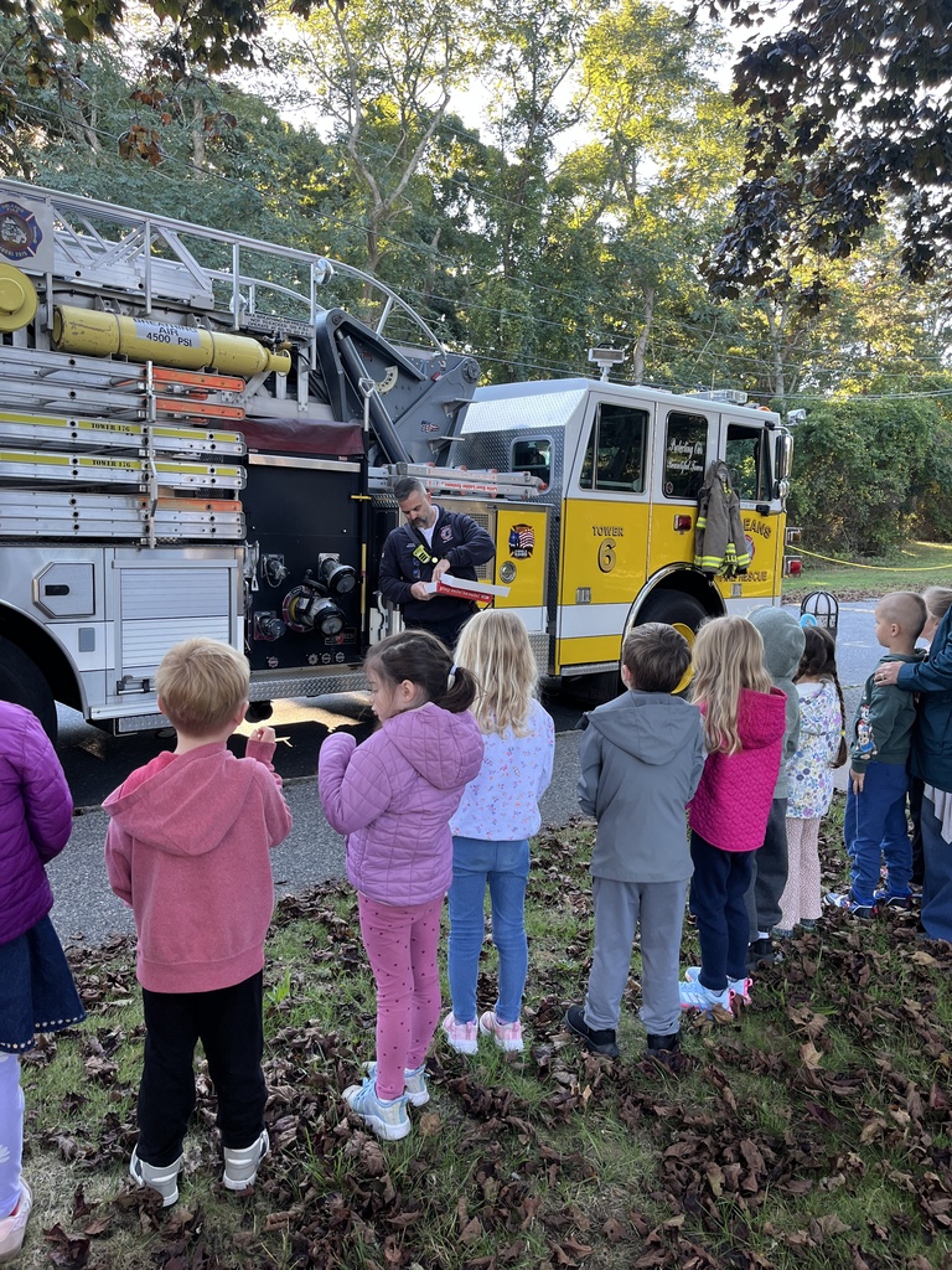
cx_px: 476
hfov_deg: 53.1
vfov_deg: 67.3
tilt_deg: -6.9
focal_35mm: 26
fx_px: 953
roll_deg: -3.1
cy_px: 635
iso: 50
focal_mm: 5.1
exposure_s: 1/121
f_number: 1.6
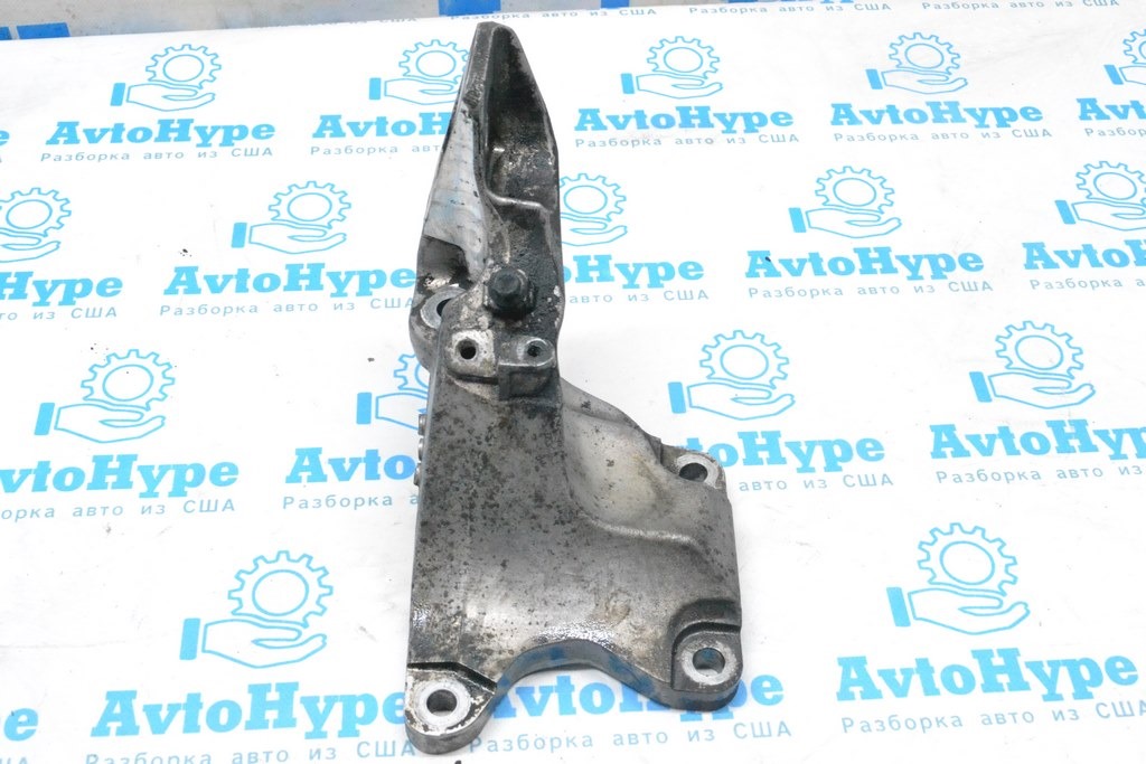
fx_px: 1433
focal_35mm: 45
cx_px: 573
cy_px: 382
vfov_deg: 29.9
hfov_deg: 43.6
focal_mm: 30
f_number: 9
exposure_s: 1/160
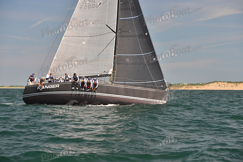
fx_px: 662
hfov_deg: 20.8
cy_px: 81
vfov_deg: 14.0
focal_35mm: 98
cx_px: 122
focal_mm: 98
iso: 400
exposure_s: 1/800
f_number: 5.6
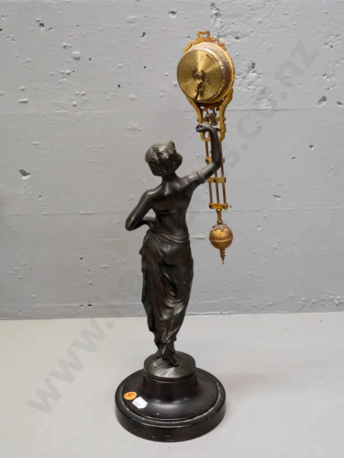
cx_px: 172
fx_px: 504
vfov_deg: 49.0
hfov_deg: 37.7
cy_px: 229
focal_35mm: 38
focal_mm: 19
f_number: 5.6
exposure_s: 1/160
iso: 3200
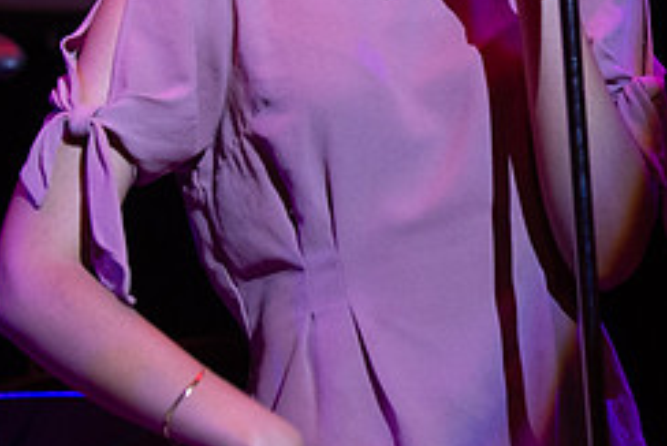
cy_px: -40
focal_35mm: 250
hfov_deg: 8.2
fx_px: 4635
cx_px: 670
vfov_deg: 5.5
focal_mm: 70
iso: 1600
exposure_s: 1/200
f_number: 2.8
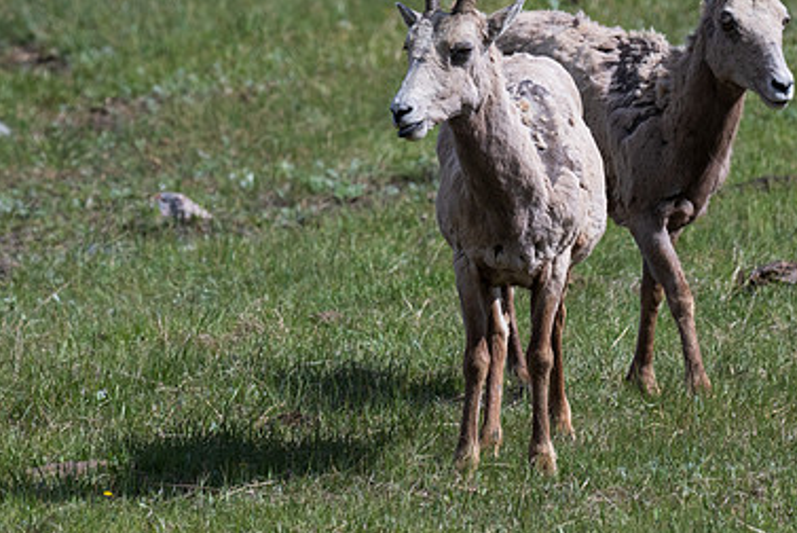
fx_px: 25966
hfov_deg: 1.8
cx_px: 556
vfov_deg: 1.2
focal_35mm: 1172
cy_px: 100
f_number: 8
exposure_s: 1/1600
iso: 640
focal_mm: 600
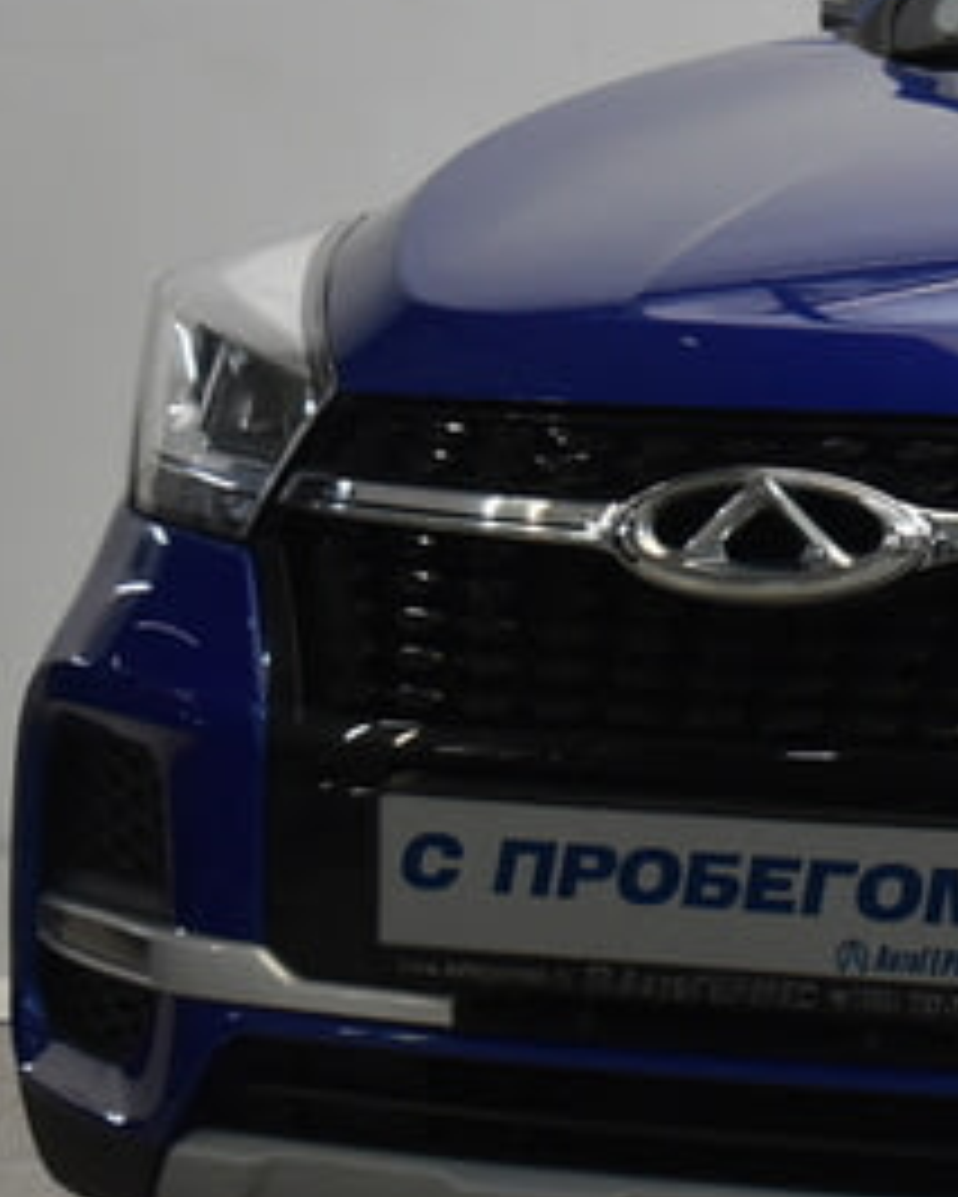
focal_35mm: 219
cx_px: 1732
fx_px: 7757
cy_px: 387
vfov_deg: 8.8
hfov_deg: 6.9
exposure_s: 1/80
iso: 800
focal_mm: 46
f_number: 5.3
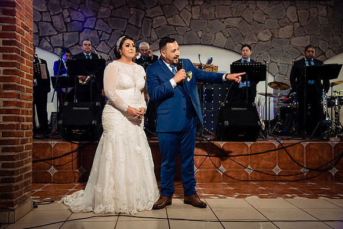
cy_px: 114
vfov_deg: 35.1
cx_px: 172
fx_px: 362
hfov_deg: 50.7
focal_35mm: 38
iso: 2000
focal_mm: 38
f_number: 5.6
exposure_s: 1/160
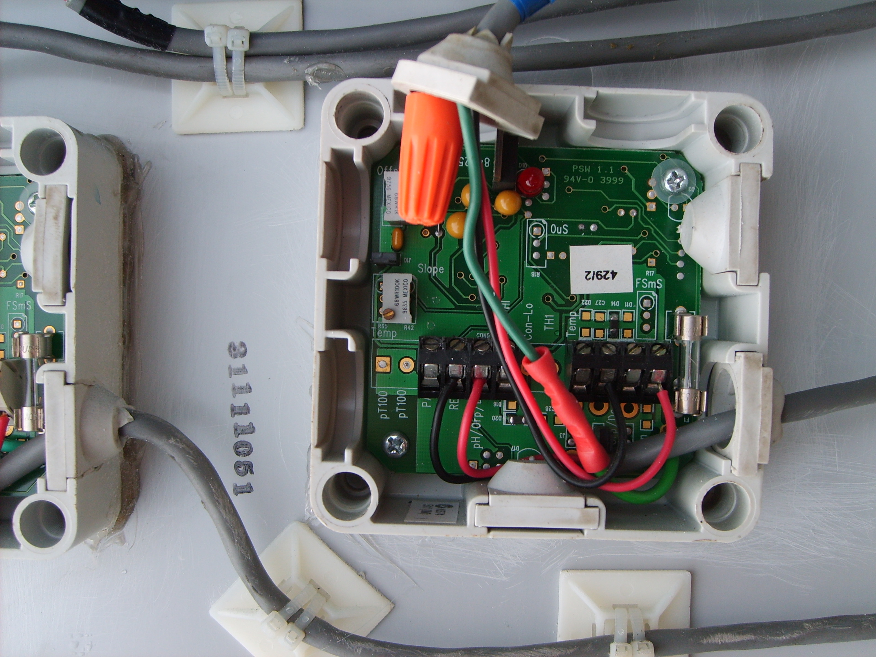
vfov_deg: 40.7
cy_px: 328
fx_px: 886
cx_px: 438
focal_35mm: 35
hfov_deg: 52.6
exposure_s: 1/60
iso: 50
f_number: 2.8
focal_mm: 5.8
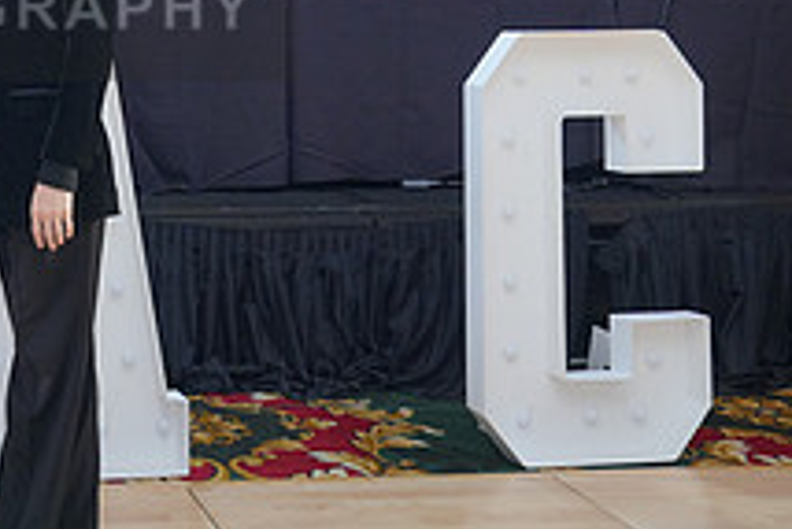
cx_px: -107
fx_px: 1431
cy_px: -17
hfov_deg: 27.9
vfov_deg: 20.2
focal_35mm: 65
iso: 1250
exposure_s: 1/200
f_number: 4
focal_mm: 24
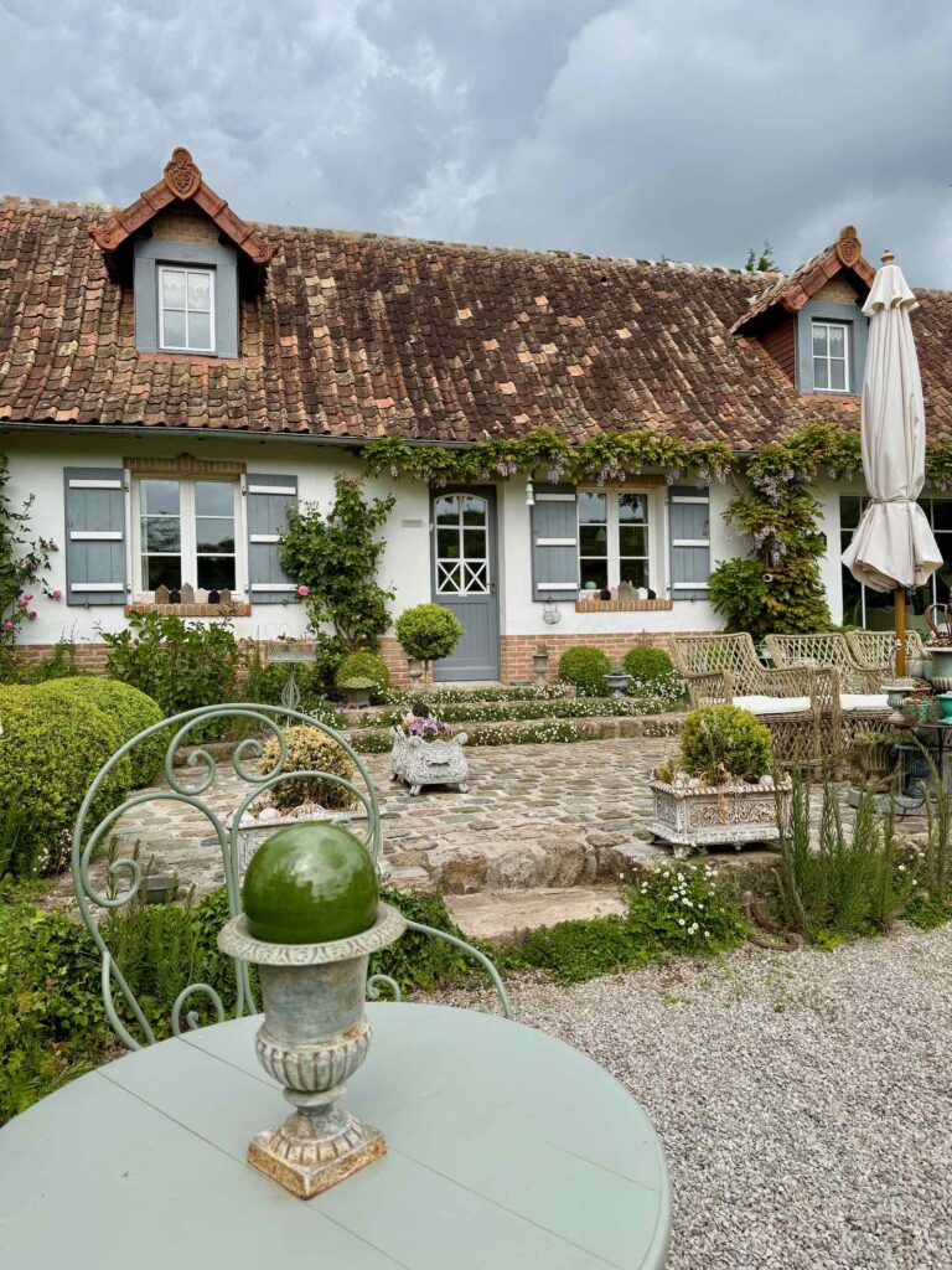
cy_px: 635
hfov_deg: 56.8
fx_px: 880
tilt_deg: +1.2
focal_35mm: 24
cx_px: 476
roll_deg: +0.9
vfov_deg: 71.6
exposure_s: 1/2907
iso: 80
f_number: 1.78
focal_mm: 6.76
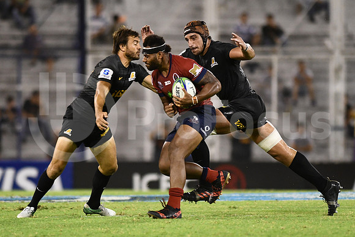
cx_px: 178
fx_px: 4438
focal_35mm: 450
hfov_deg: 4.6
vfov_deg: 3.1
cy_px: 118
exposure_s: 1/1000
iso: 3200
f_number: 2.8
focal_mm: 300
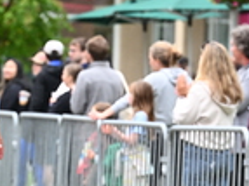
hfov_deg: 5.8
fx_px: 2472
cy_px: 200
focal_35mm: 344
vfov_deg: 4.3
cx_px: 30
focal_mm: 93
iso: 1250
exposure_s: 1/1600
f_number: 2.8
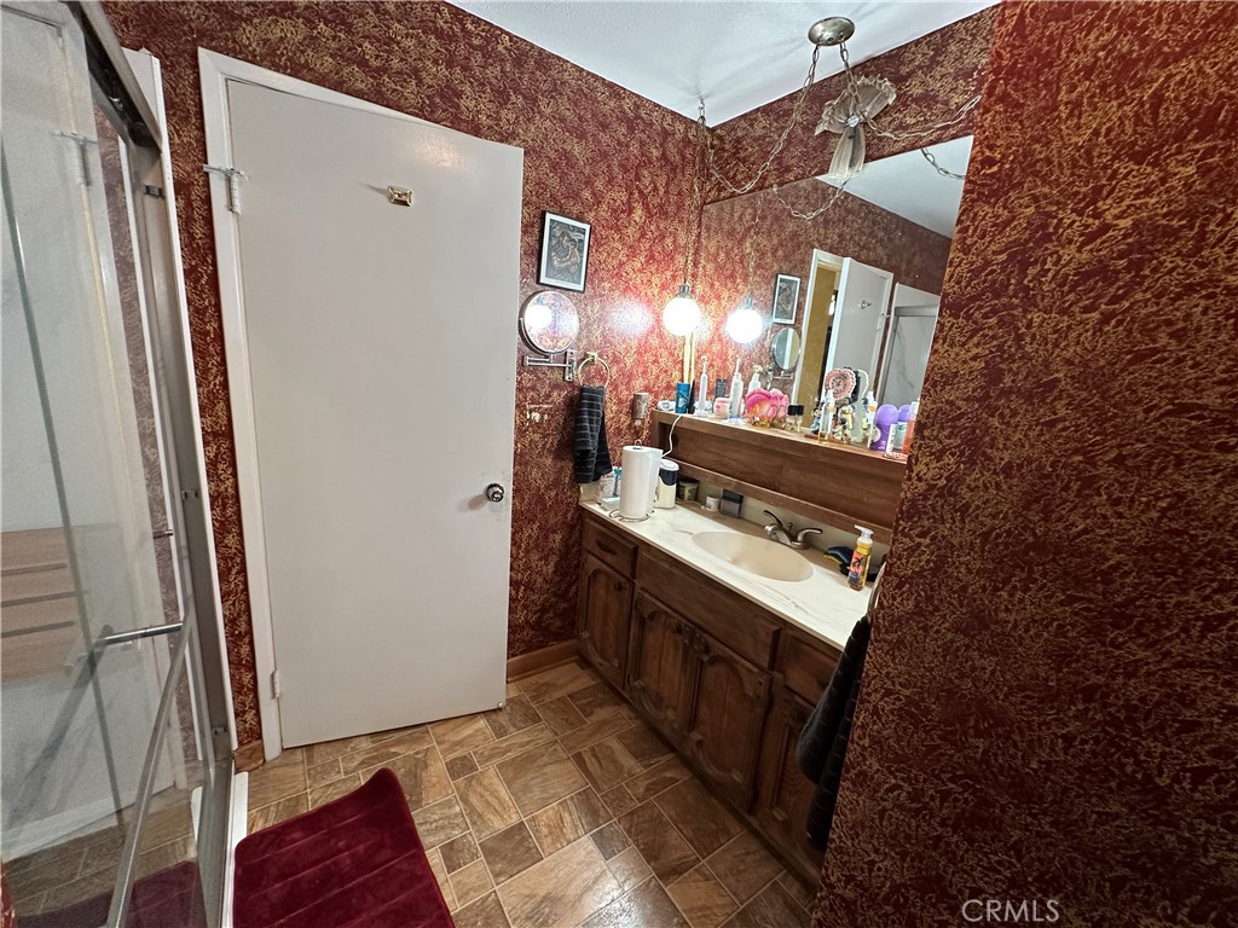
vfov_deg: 85.7
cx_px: 619
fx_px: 501
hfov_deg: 102.1
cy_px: 464
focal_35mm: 14
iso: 320
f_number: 2.2
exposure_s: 1/60
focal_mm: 2.22
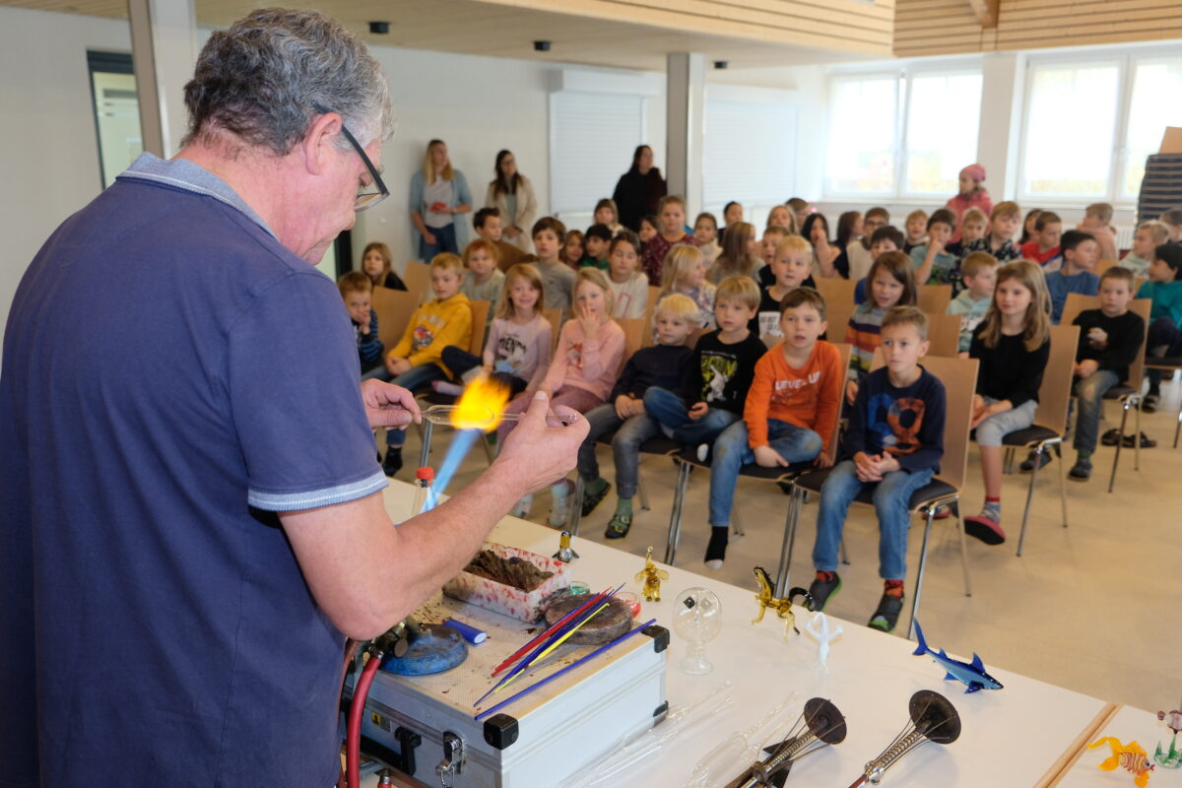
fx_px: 1018
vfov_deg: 42.3
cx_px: 591
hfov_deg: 60.3
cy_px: 394
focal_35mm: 31
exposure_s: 1/60
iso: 640
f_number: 3.2
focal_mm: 20.5
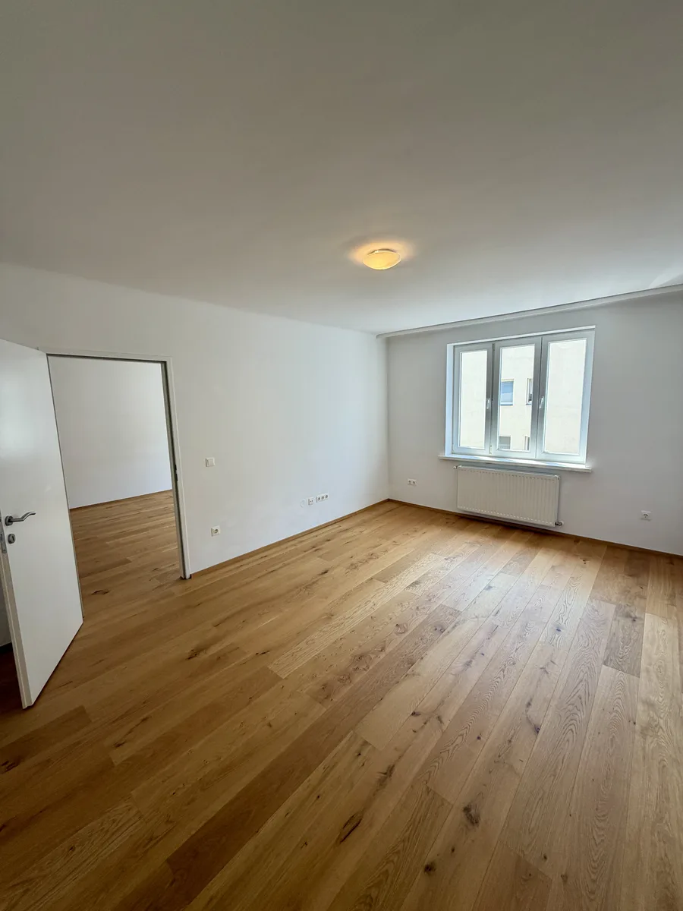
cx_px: 342
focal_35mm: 14
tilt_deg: -6.9
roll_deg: +1.0
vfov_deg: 102.1
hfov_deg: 85.7
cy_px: 456
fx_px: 368
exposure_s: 1/121
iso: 64
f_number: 2.2
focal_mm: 2.22
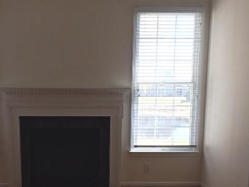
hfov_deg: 41.8
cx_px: 93
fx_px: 324
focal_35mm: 45
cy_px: 137
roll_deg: -1.3
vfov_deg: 31.7
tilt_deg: -7.3
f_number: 2.2
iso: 40
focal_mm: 4.15
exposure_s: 1/120
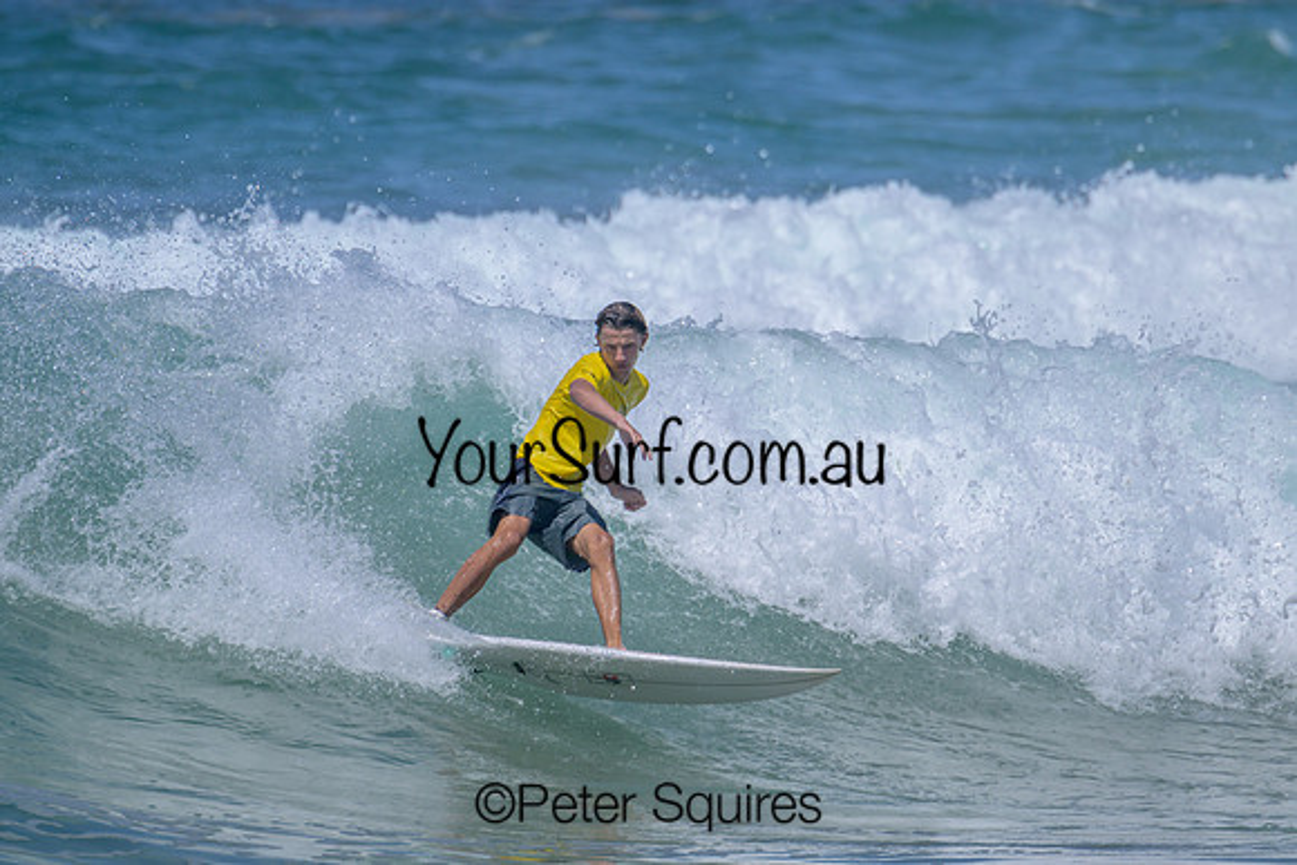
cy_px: 432
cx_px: 648
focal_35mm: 800
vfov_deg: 1.7
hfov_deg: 2.6
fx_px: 28828
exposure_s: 1/2000
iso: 500
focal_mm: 800
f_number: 11
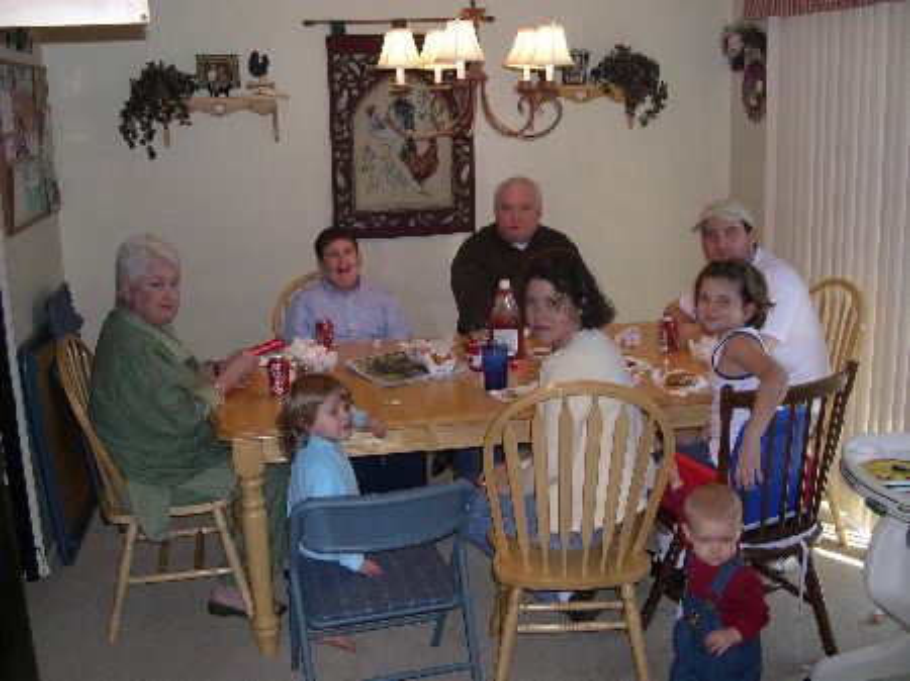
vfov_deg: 37.7
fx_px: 998
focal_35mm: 38
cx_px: 455
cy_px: 340
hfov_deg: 49.0
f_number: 2.8
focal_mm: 8
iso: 100
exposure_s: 1/60
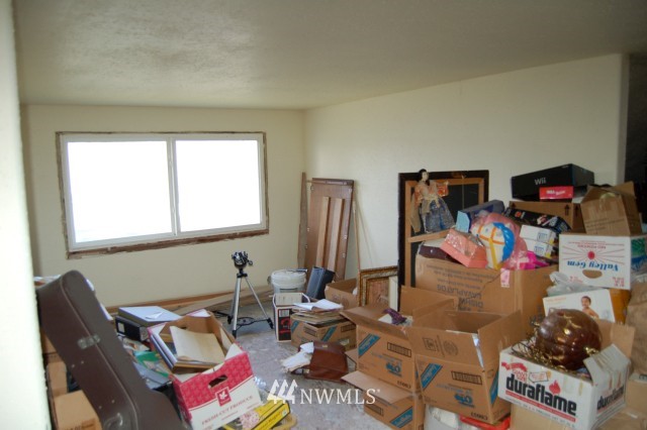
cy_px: 215
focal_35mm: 27
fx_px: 485
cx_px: 324
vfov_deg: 47.9
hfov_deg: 67.4
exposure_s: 1/80
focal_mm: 18
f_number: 3.5
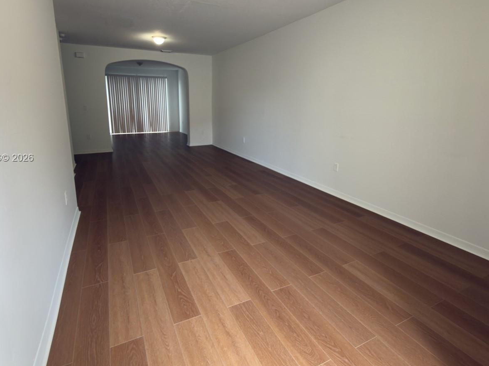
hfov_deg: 84.6
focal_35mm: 19
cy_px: 159
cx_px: 236
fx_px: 268
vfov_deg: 68.4
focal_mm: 2.22
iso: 80
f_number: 2.2
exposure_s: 1/30
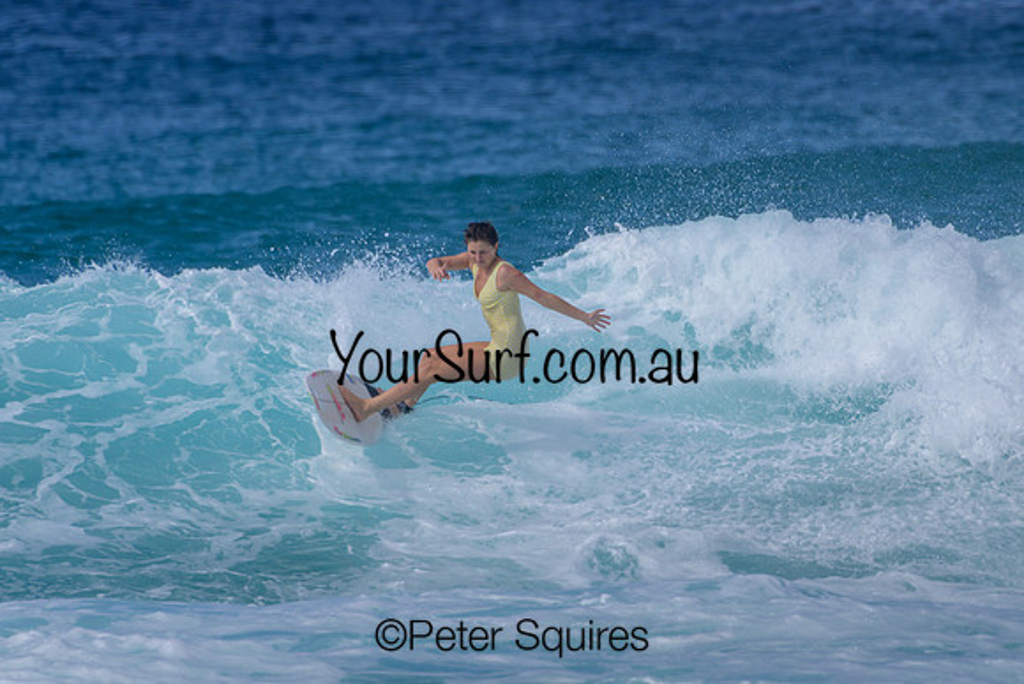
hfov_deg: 2.1
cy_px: 342
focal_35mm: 1000
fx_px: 28450
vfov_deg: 1.4
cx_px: 512
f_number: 11
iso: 560
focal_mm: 1000
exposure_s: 1/2000
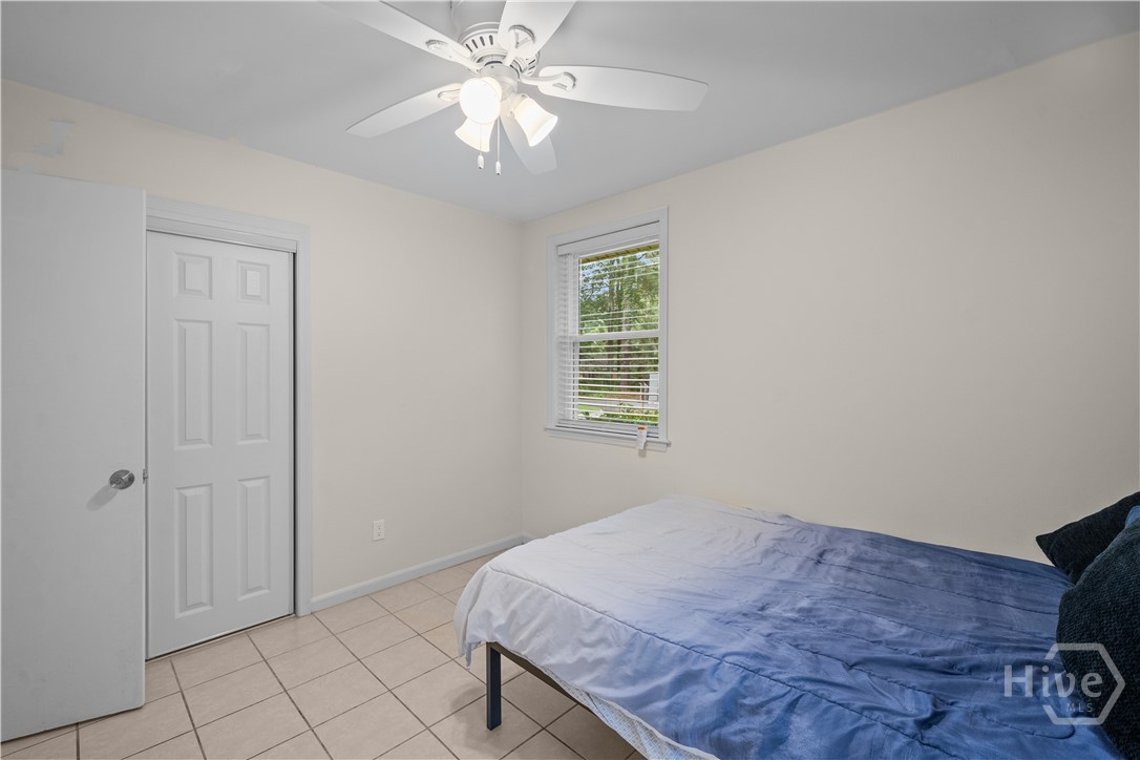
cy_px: 380
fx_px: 475
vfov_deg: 77.3
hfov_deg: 100.4
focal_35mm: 15
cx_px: 570
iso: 3200
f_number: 7.1
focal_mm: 15
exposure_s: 1/30
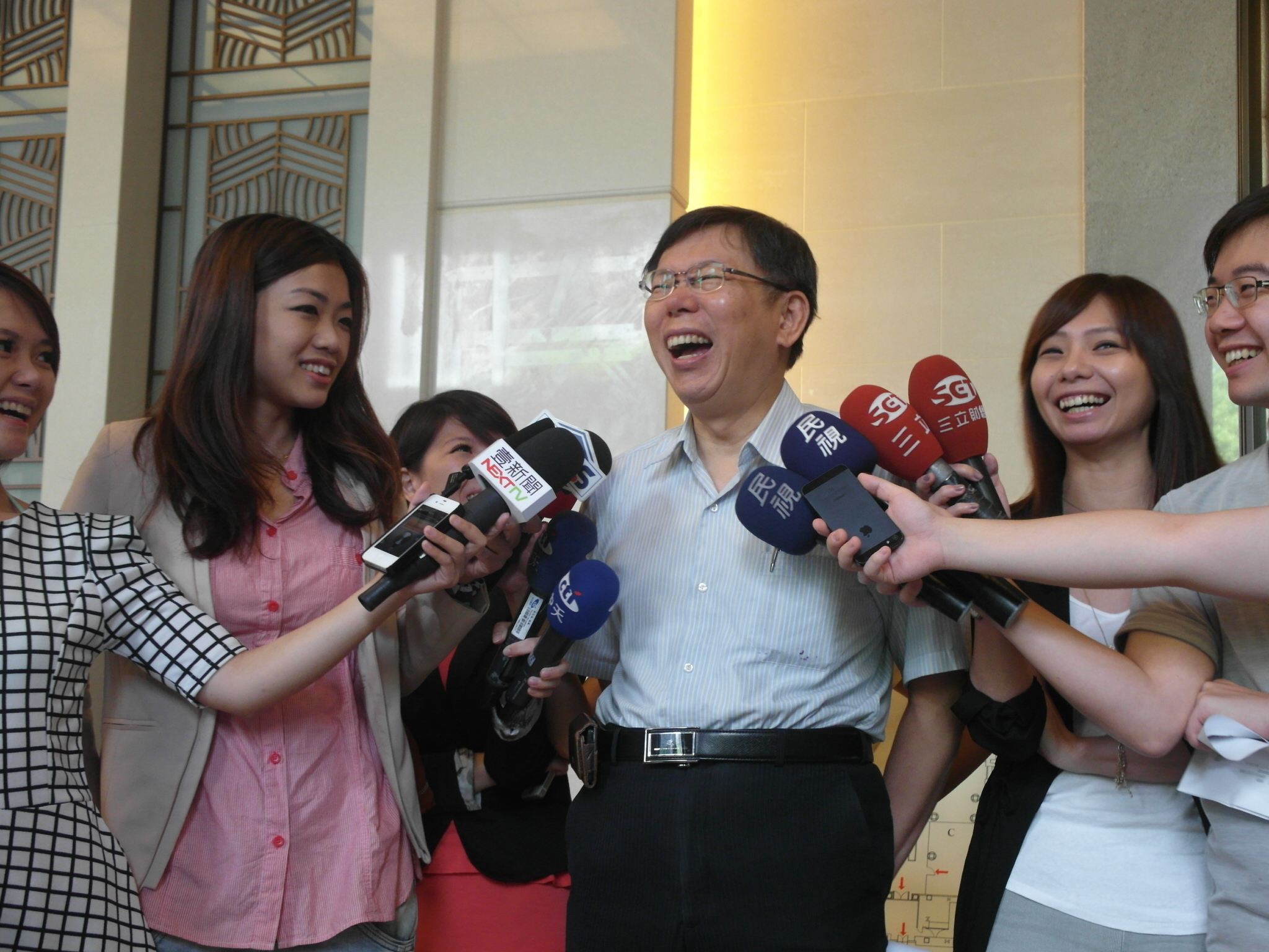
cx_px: 634
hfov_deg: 38.9
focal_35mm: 49
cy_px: 476
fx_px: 1796
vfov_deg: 29.7
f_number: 3
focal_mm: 10.6
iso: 200
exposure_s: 1/45
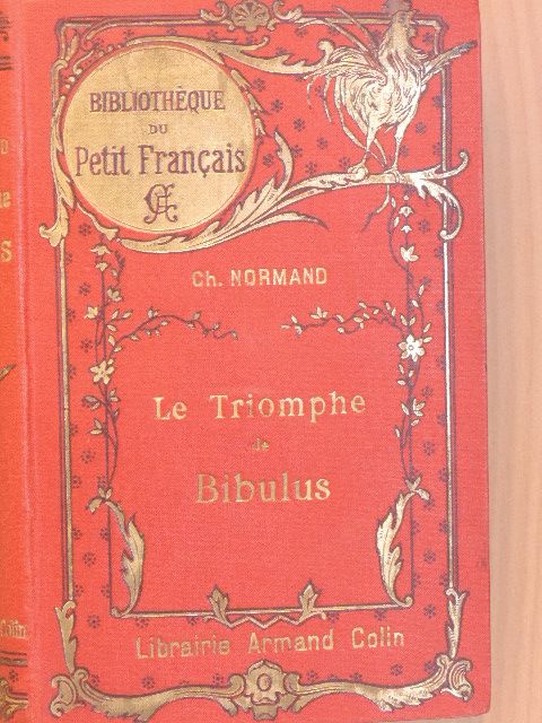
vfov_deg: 23.0
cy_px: 362
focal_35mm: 85
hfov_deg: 17.4
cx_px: 271
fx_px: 1775
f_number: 5.6
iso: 800
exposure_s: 1/8
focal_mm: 15.1
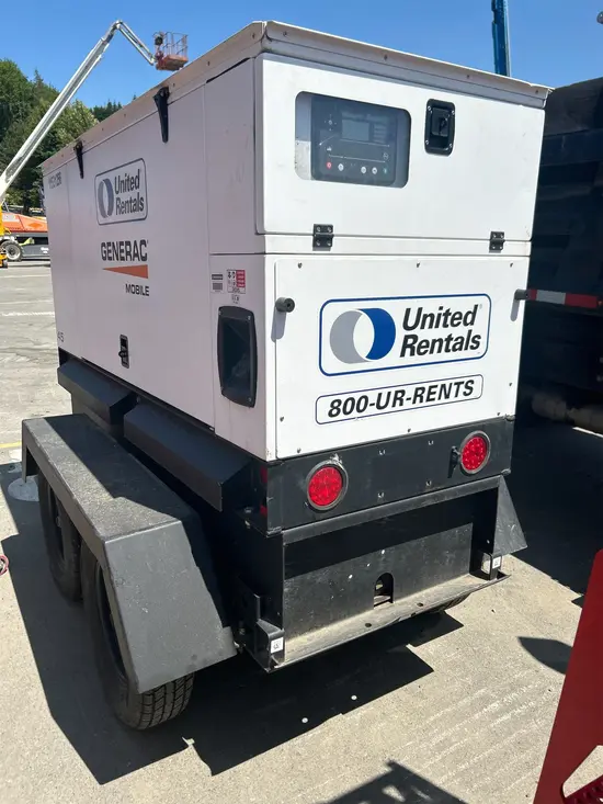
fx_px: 604
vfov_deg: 67.3
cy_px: 402
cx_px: 302
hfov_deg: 53.1
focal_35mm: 26
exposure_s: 1/5587
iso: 50
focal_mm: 5.7
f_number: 1.5
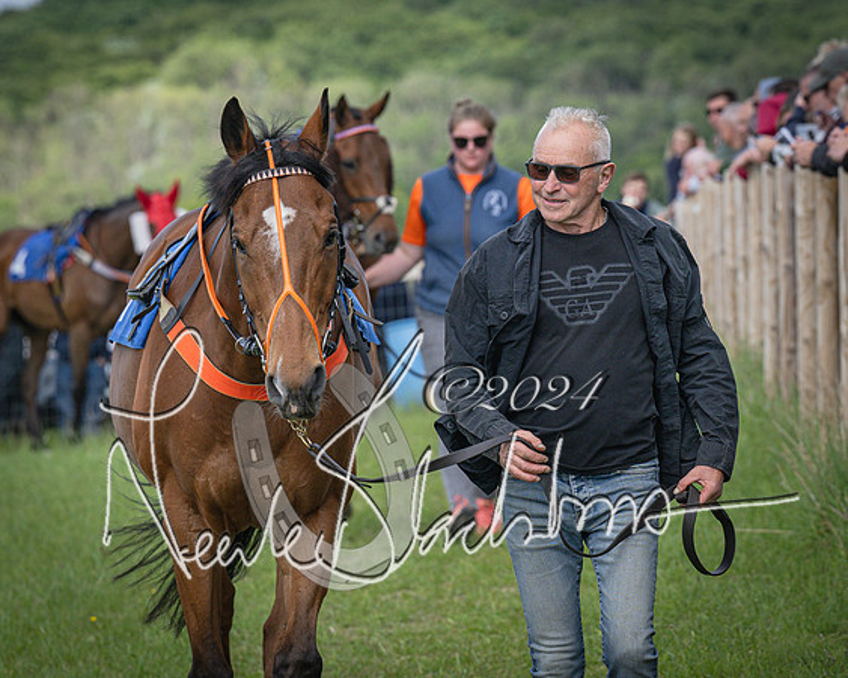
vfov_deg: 5.7
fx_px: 6752
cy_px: 277
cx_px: 528
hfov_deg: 7.2
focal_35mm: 269
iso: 400
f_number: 5
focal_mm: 135
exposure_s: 1/1600
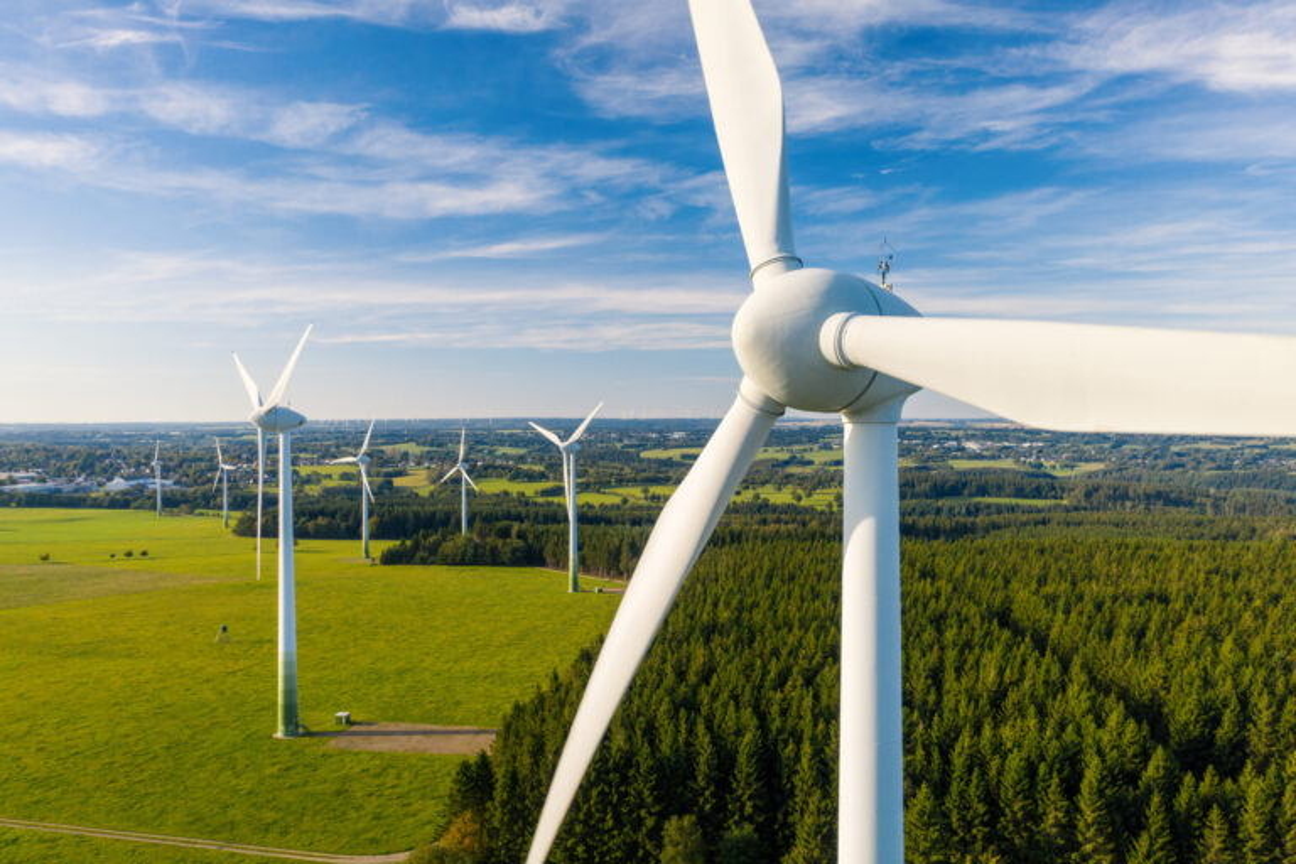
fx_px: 1008
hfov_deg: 65.5
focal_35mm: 28
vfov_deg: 46.4
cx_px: 648
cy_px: 432
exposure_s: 1/160
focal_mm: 10.3
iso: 100
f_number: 4.5
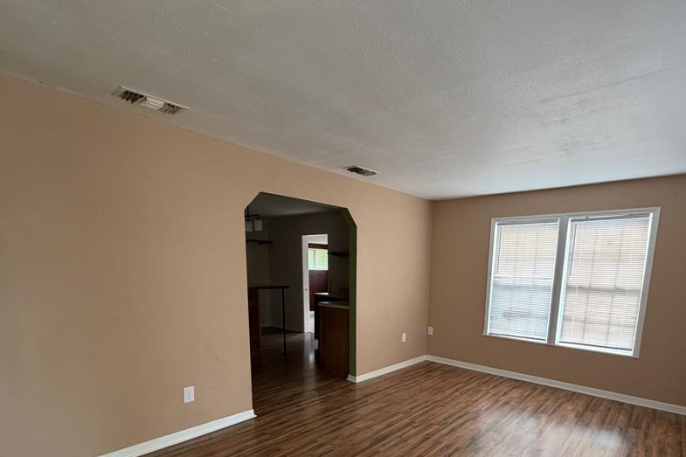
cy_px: 329
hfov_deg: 86.4
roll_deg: -1.7
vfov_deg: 61.8
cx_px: 390
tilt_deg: -9.3
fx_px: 362
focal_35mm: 19
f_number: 2.2
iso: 250
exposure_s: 1/121
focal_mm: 2.22
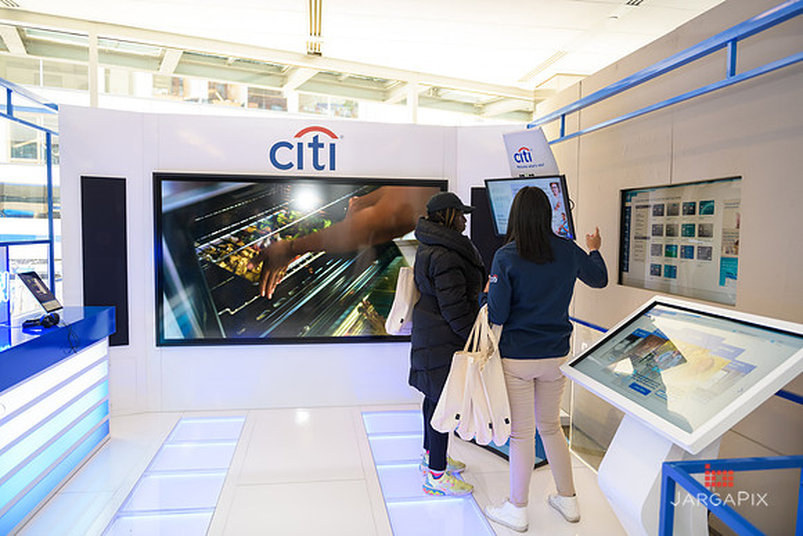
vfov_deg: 49.6
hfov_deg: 69.4
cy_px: 268
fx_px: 580
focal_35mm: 26
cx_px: 402
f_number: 3.2
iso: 400
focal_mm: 26
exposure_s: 1/125
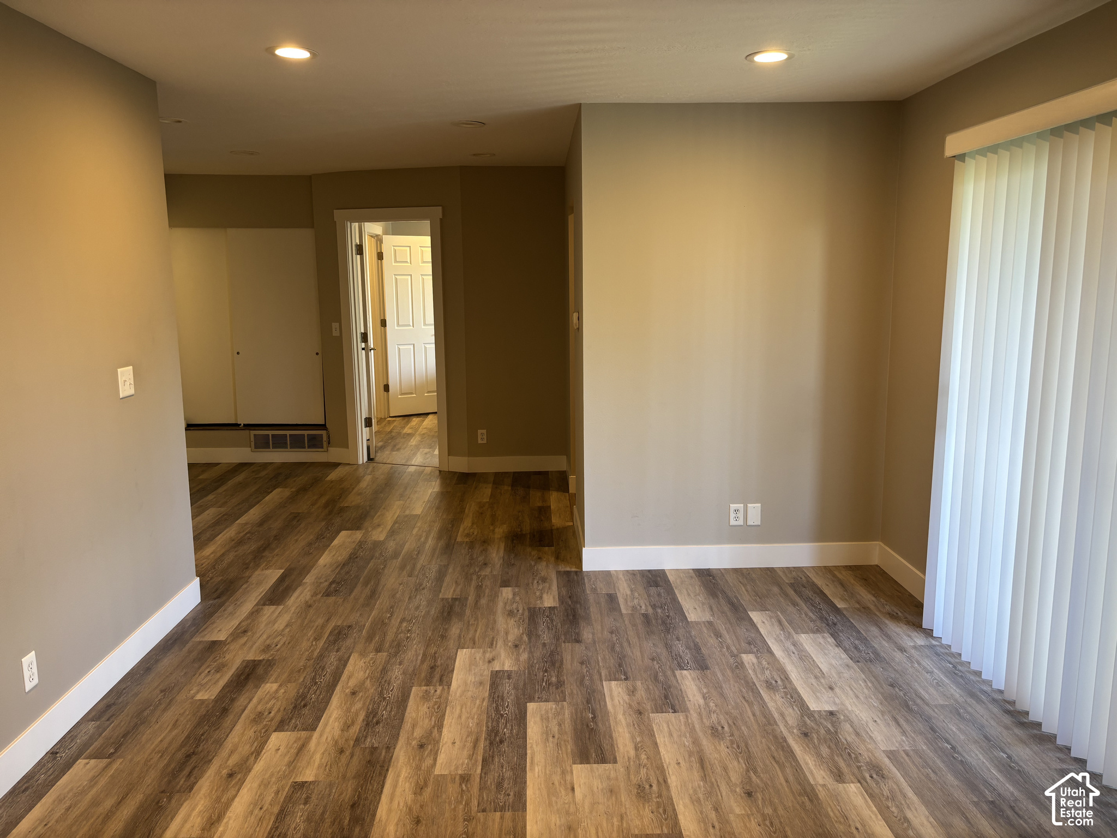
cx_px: 558
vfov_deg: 53.1
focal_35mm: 26
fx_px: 839
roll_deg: +0.7
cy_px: 419
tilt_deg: -9.2
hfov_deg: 67.3
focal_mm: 5.96
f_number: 1.6
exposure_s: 1/60
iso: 80
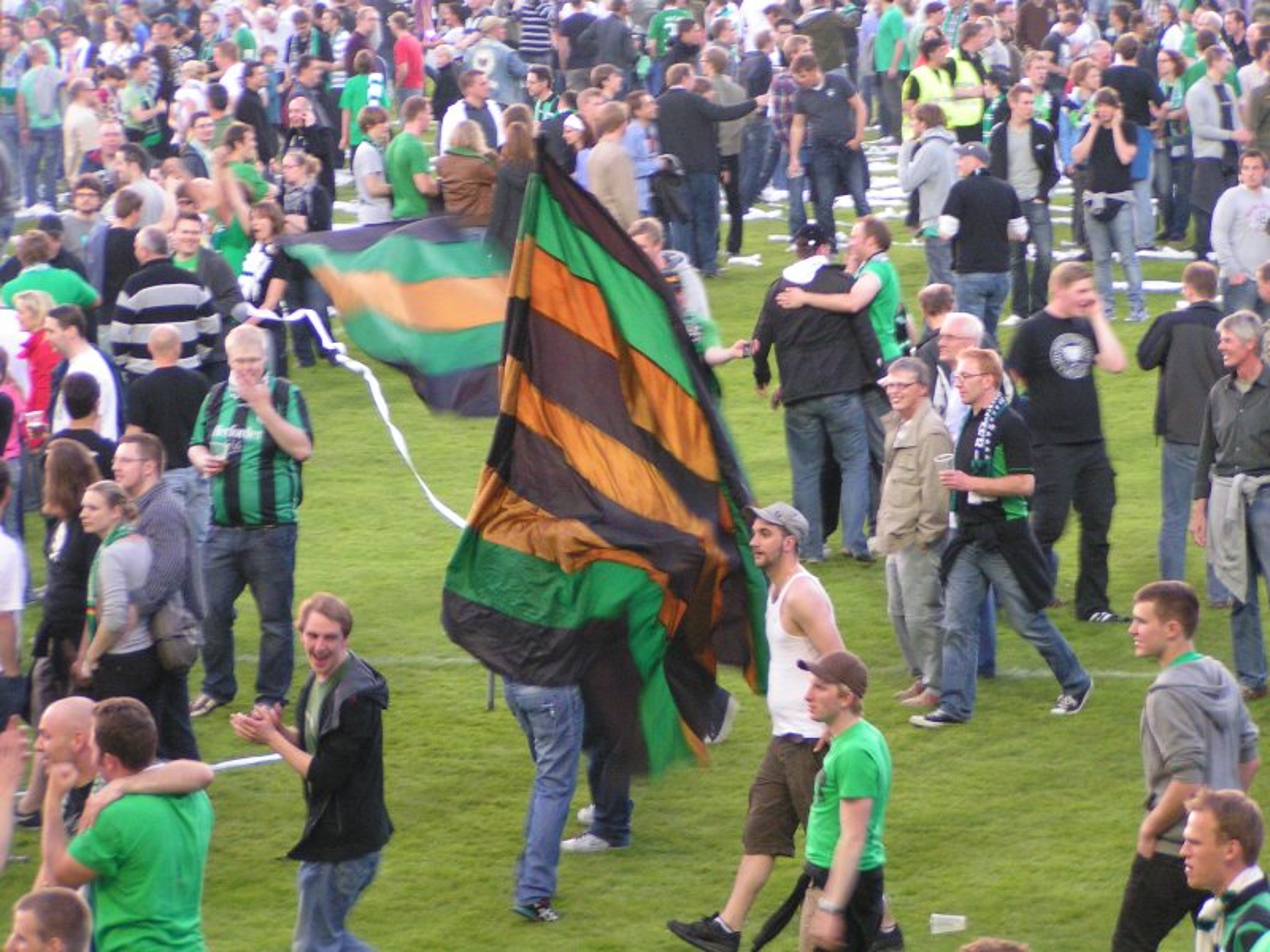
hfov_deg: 12.6
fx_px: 5760
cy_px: 476
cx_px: 635
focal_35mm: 157
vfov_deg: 9.5
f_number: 3.5
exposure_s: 1/40
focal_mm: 24
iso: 200
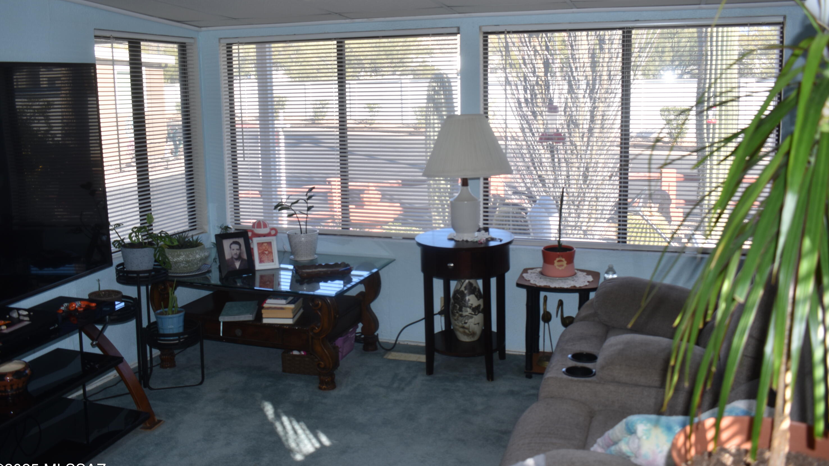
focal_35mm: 34
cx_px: 412
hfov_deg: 58.7
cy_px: 215
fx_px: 737
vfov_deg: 35.1
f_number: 5.6
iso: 100
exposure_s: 1/125
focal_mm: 21
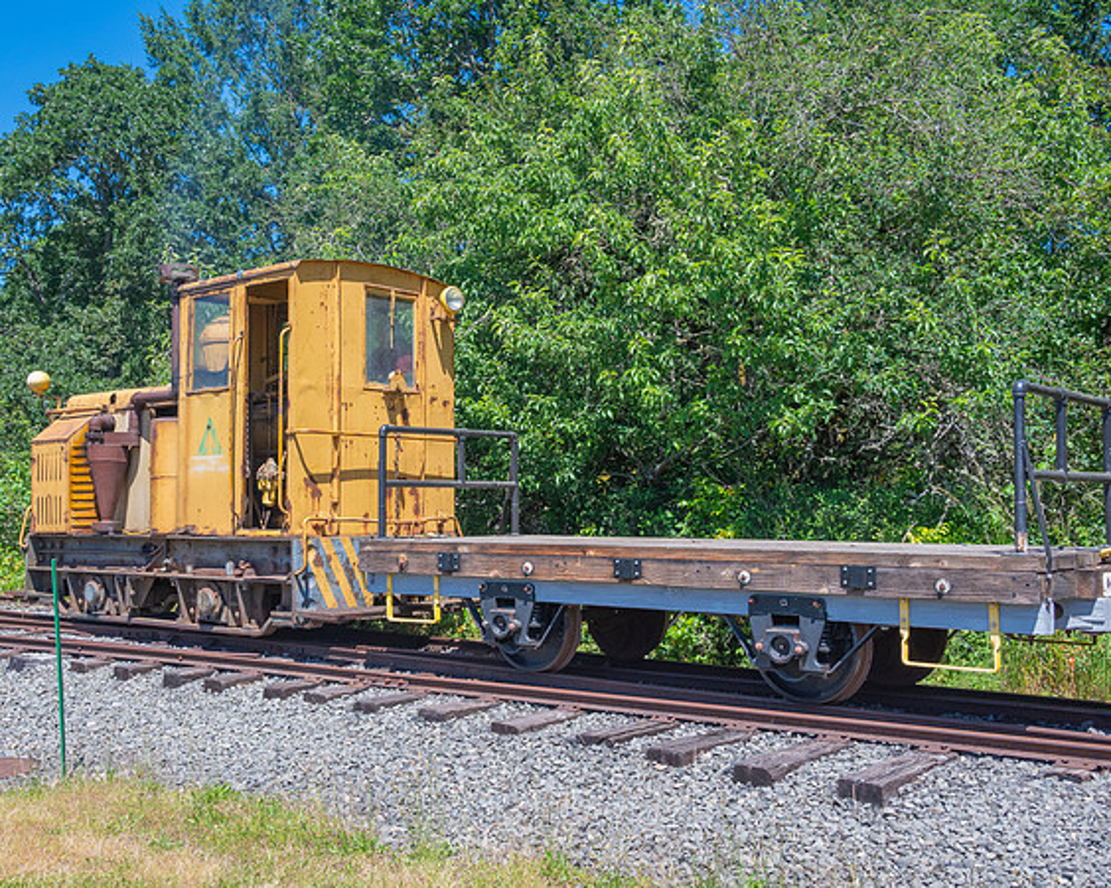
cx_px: 515
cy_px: 444
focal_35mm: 38
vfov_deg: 39.4
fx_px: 1239
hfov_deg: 48.3
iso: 640
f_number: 9
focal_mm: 33.5
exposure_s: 1/640
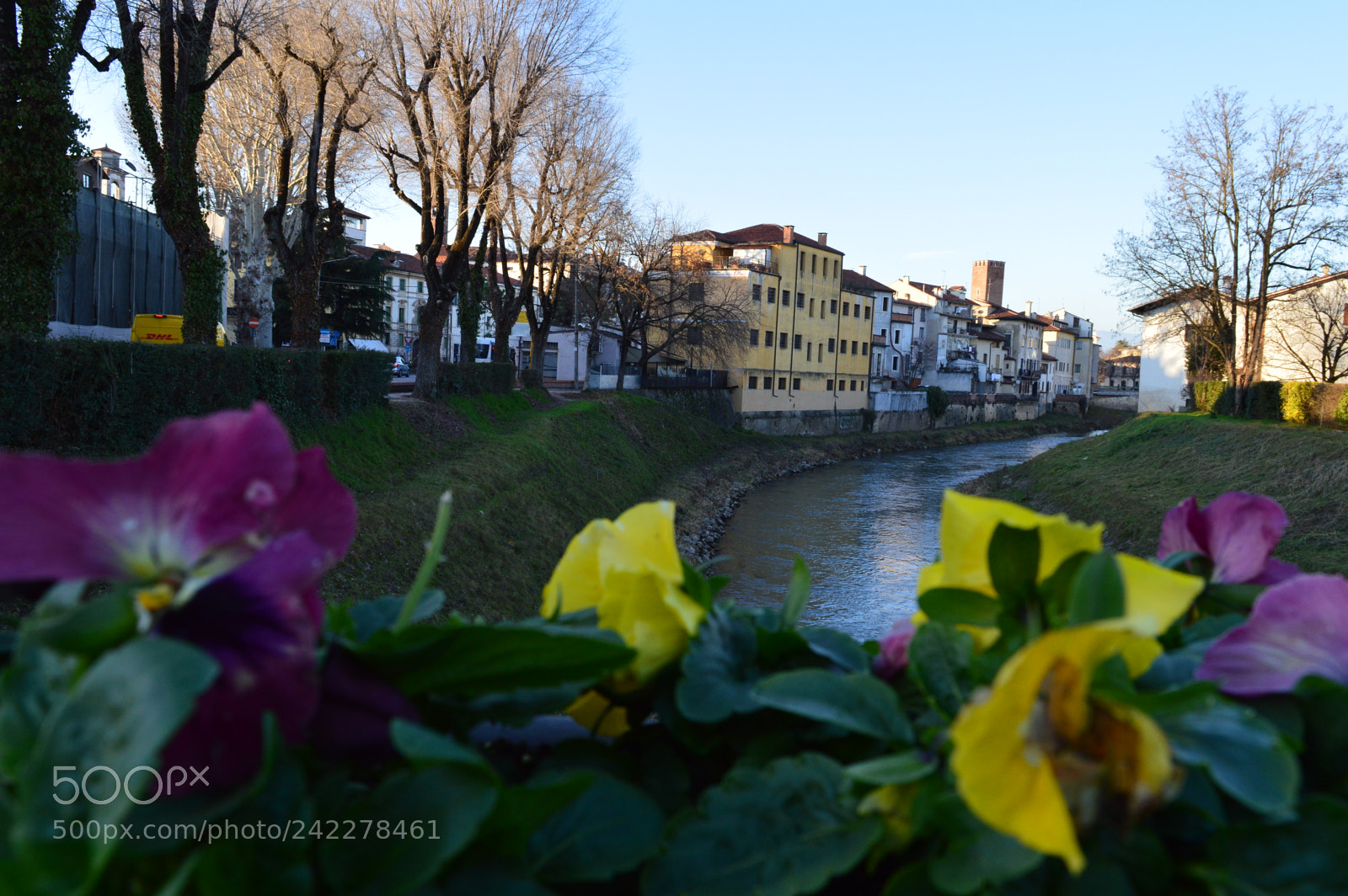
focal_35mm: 27
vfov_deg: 47.9
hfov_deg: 67.4
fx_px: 1010
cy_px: 448
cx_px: 674
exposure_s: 1/125
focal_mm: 18
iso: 400
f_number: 9
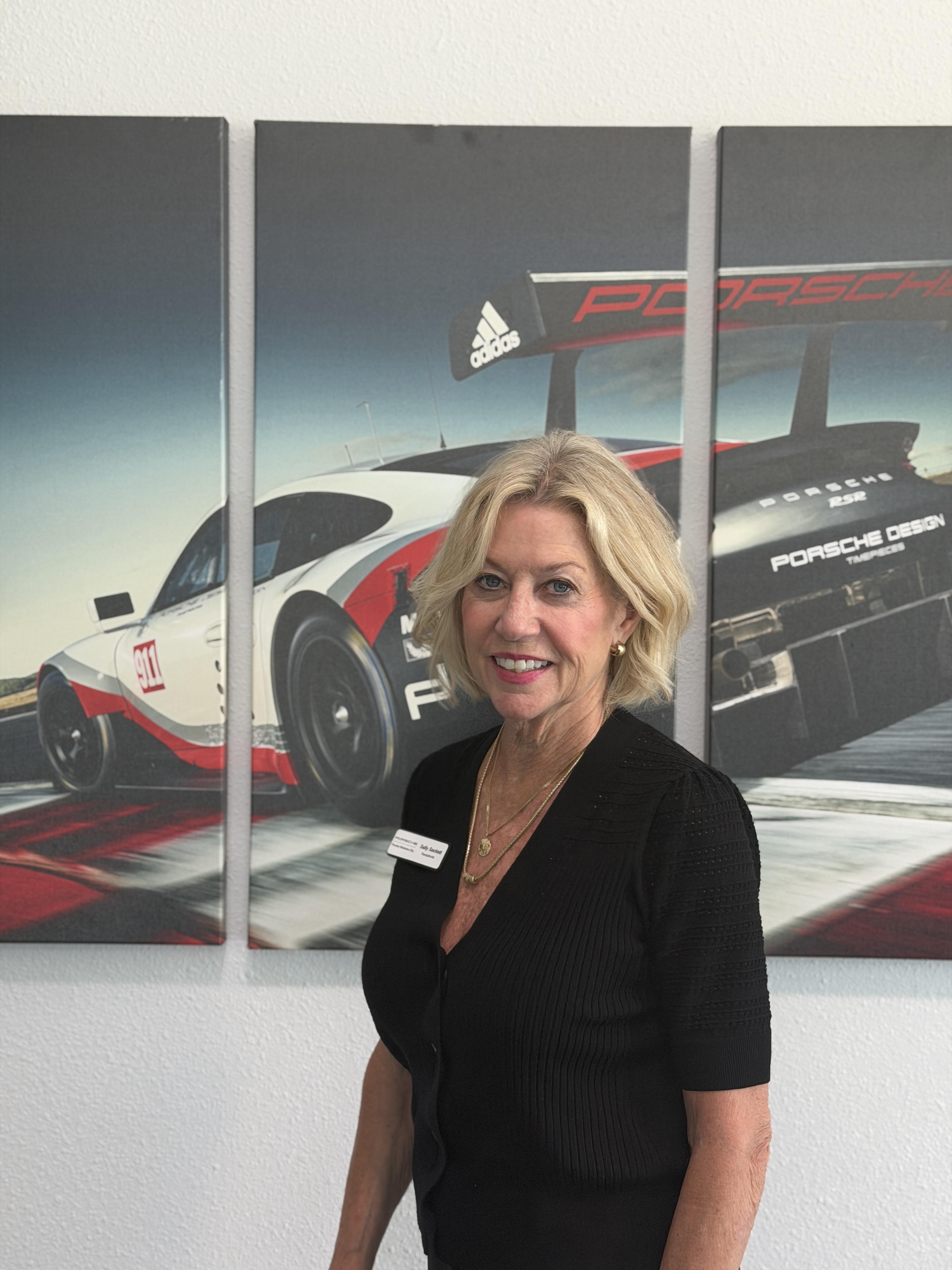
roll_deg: +0.0
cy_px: 635
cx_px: 476
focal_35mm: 48
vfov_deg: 39.7
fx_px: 1760
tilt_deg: -2.1
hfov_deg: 30.3
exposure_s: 1/60
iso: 50
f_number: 1.78
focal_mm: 6.76
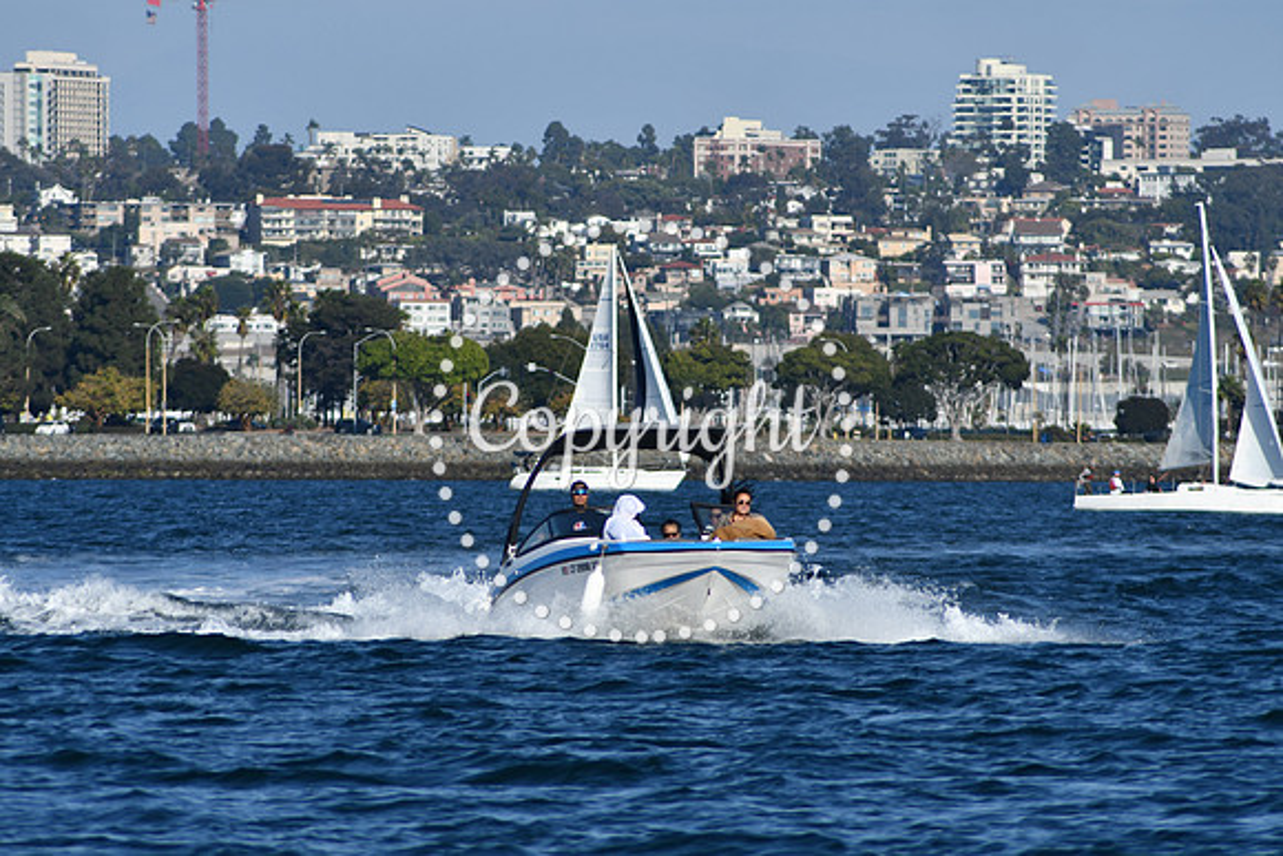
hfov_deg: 4.6
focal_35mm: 450
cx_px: 642
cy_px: 428
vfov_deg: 3.1
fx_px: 16041
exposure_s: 1/1600
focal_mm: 300
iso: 200
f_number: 7.1
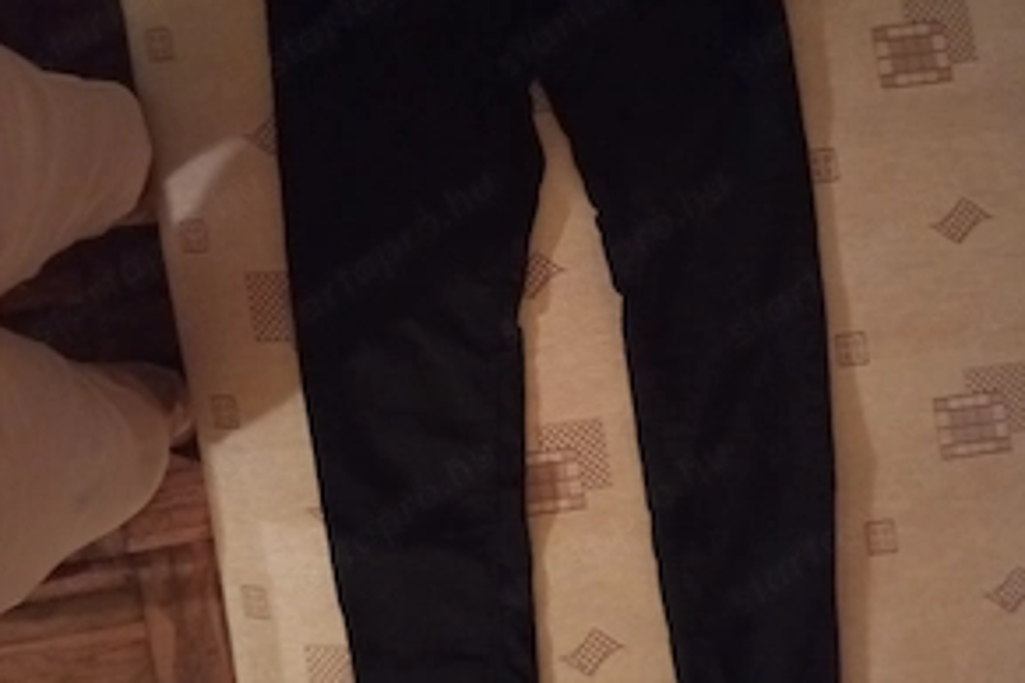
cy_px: 313
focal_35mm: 37
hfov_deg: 51.9
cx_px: 518
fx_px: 1053
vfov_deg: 35.9
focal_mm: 4.15
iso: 3596
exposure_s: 1/14.3
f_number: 1.8
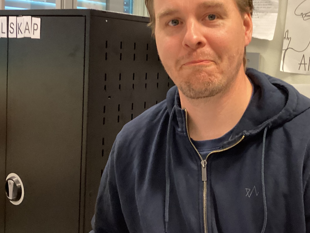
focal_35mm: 48
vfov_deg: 30.1
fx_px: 430
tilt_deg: -2.5
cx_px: 218
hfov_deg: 39.0
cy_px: 84
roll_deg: -4.0
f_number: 2.4
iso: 250
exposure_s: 1/60
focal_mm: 3.3
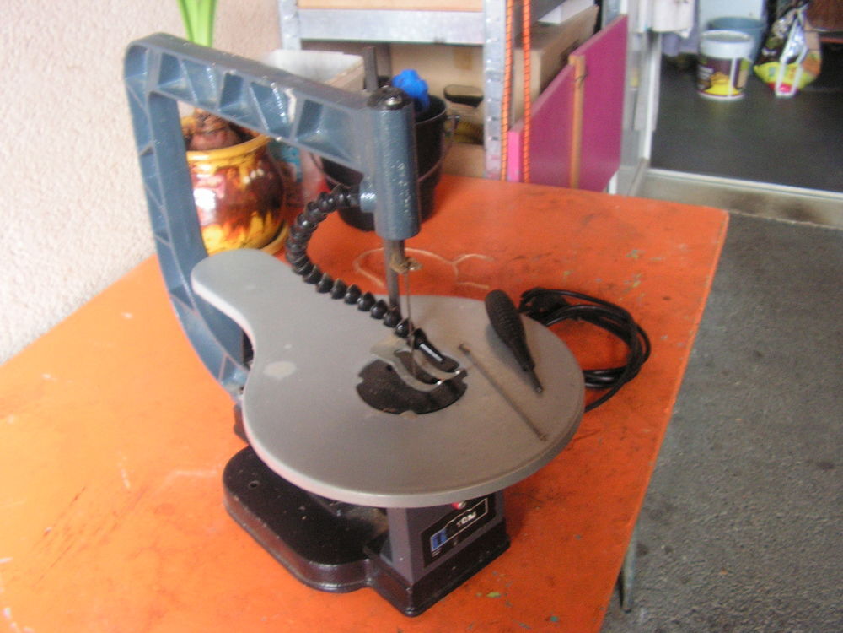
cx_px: 422
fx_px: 877
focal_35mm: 36
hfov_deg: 51.4
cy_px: 316
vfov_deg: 39.7
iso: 160
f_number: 3.2
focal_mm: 6
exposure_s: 1/40
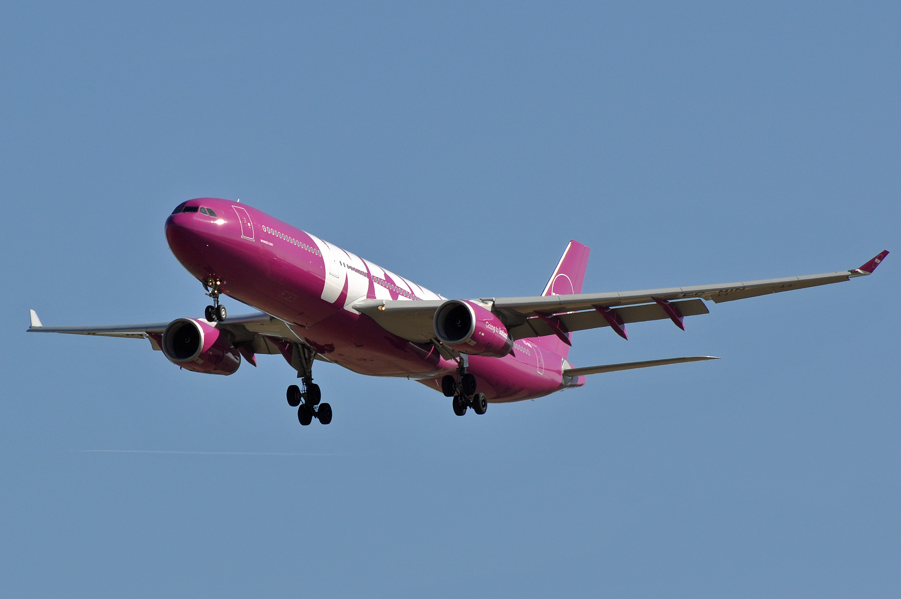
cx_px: 450
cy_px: 300
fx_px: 8249
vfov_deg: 4.2
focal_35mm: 330
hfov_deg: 6.3
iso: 200
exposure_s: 1/1600
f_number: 7.1
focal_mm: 220
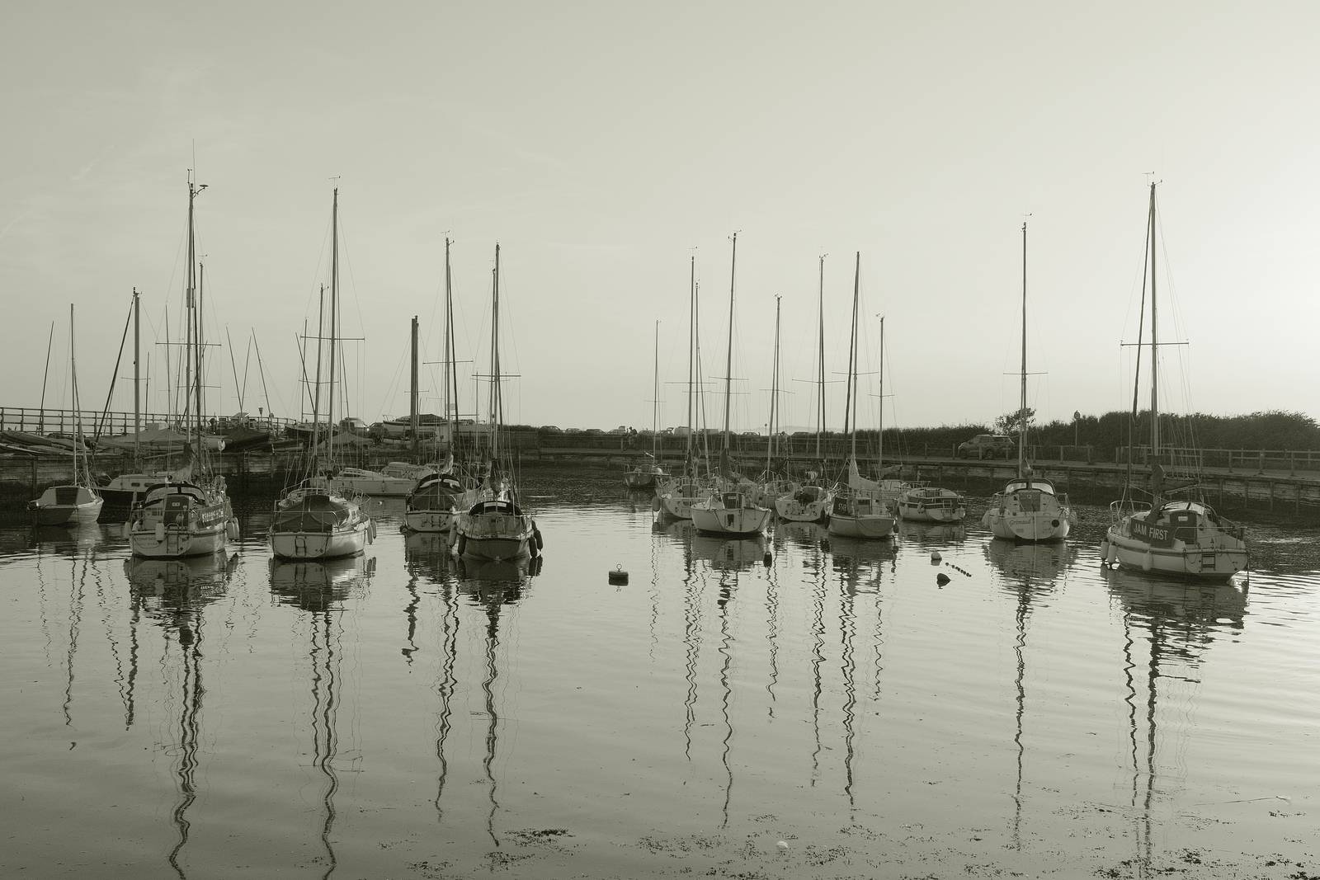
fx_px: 1430
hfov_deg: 49.5
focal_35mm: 39
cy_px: 440
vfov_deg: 34.2
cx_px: 660
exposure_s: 1/900
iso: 640
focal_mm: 26
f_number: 8
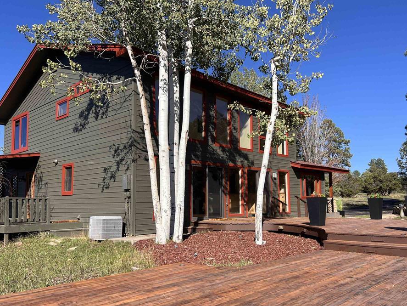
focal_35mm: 30
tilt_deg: +5.6
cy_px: 167
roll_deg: +1.0
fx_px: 353
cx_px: 209
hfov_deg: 59.9
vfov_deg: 46.8
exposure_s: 1/3356
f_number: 1.5
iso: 50
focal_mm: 5.7
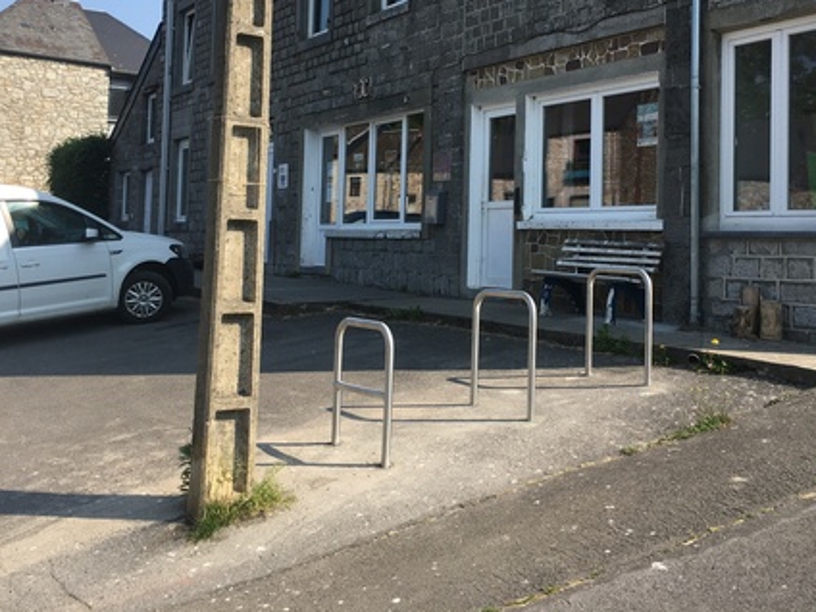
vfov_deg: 34.7
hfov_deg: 45.6
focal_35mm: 41
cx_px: 466
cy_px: 187
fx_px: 966
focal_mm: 4.15
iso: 25
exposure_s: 1/999
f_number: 2.2
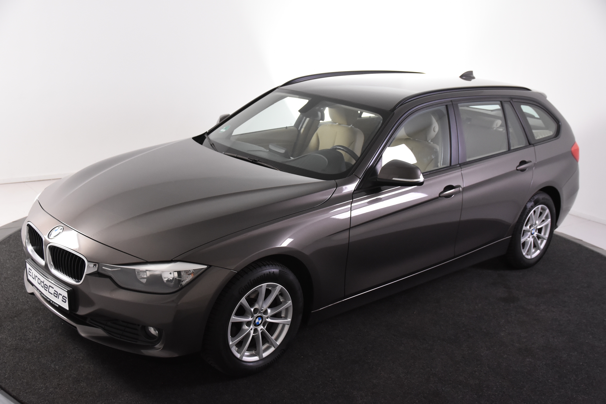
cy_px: 202
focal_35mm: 42
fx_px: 707
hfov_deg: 46.4
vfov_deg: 31.9
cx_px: 303
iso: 1600
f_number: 4.5
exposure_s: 1/80
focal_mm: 28
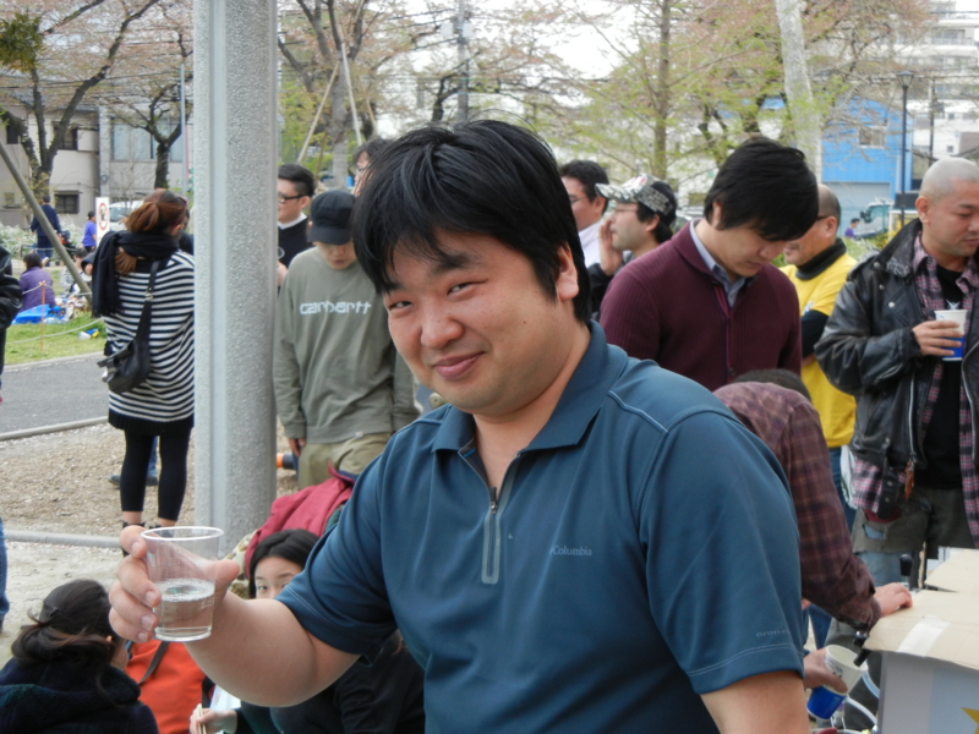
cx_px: 490
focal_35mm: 59
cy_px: 367
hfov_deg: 32.7
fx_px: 1669
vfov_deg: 24.8
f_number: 4
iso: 160
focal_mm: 10.6
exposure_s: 1/158
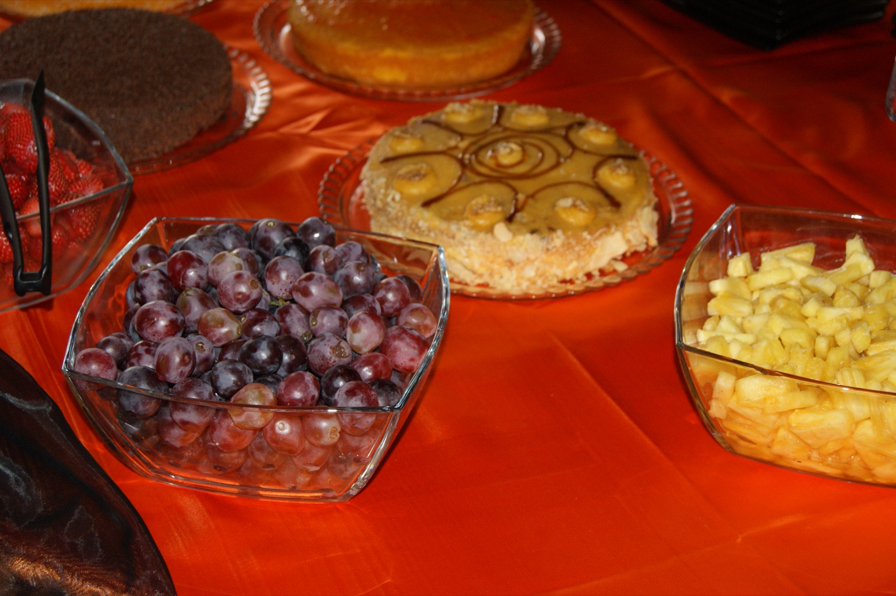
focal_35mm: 68
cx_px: 448
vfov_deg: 20.1
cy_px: 298
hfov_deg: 29.9
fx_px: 1679
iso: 400
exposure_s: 1/60
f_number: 5.6
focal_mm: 45
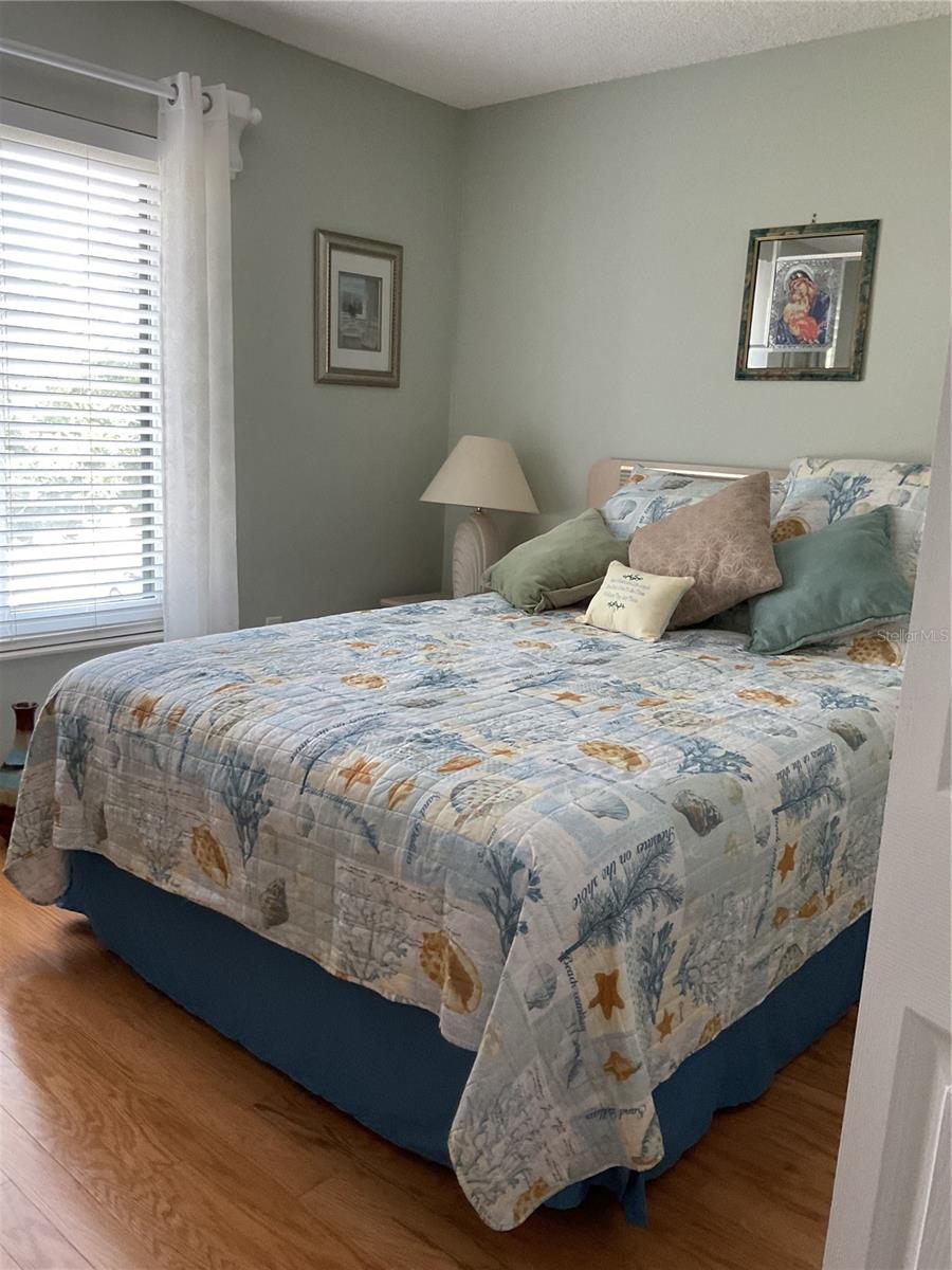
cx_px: 476
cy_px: 635
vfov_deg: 61.7
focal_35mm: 29
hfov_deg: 48.2
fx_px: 1063
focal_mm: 3
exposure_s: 1/60
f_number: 1.8
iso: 160
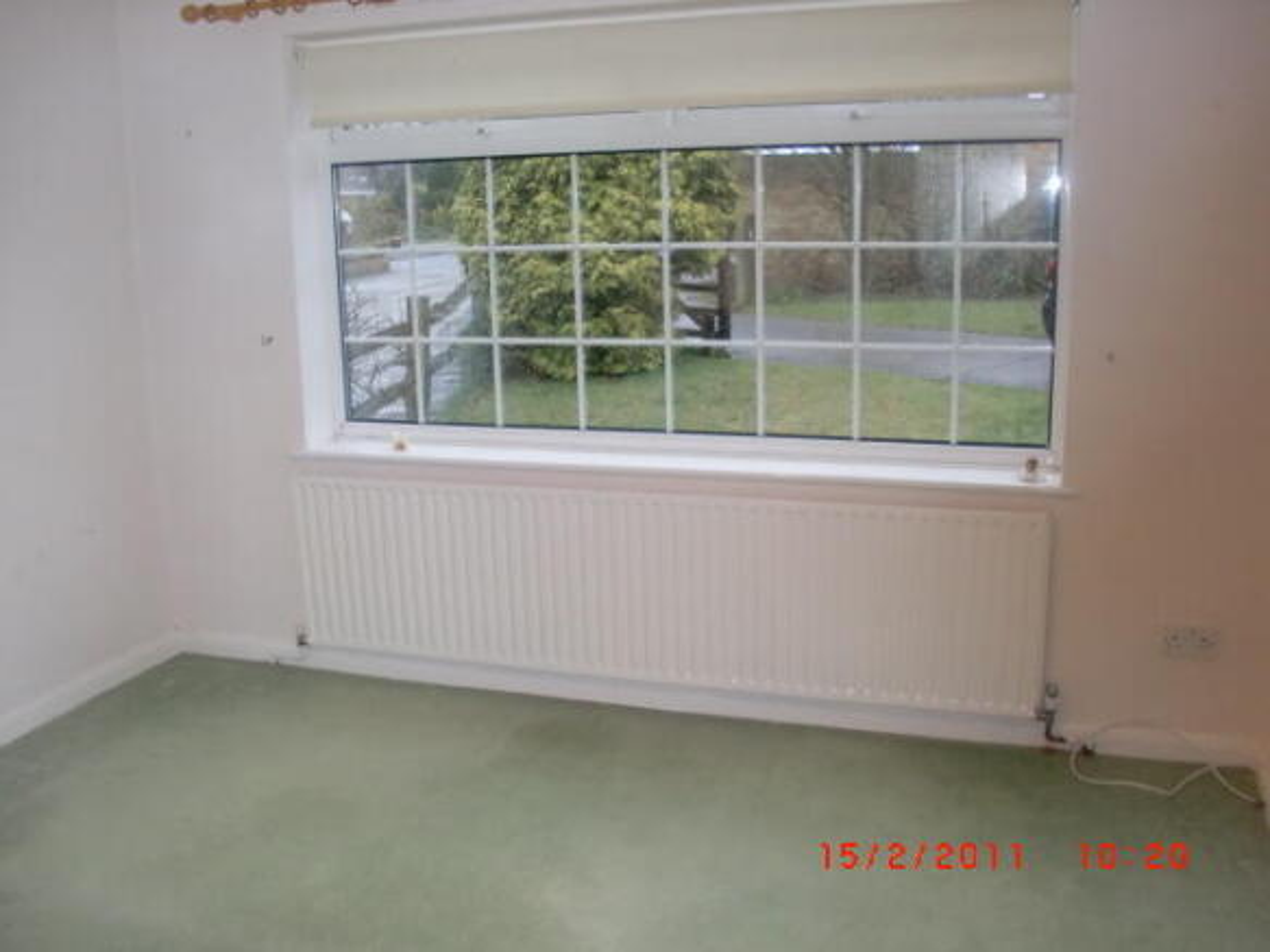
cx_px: 635
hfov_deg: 51.4
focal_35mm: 36
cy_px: 476
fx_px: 1321
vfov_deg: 39.6
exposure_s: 1/60
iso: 400
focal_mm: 6.3
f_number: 2.8
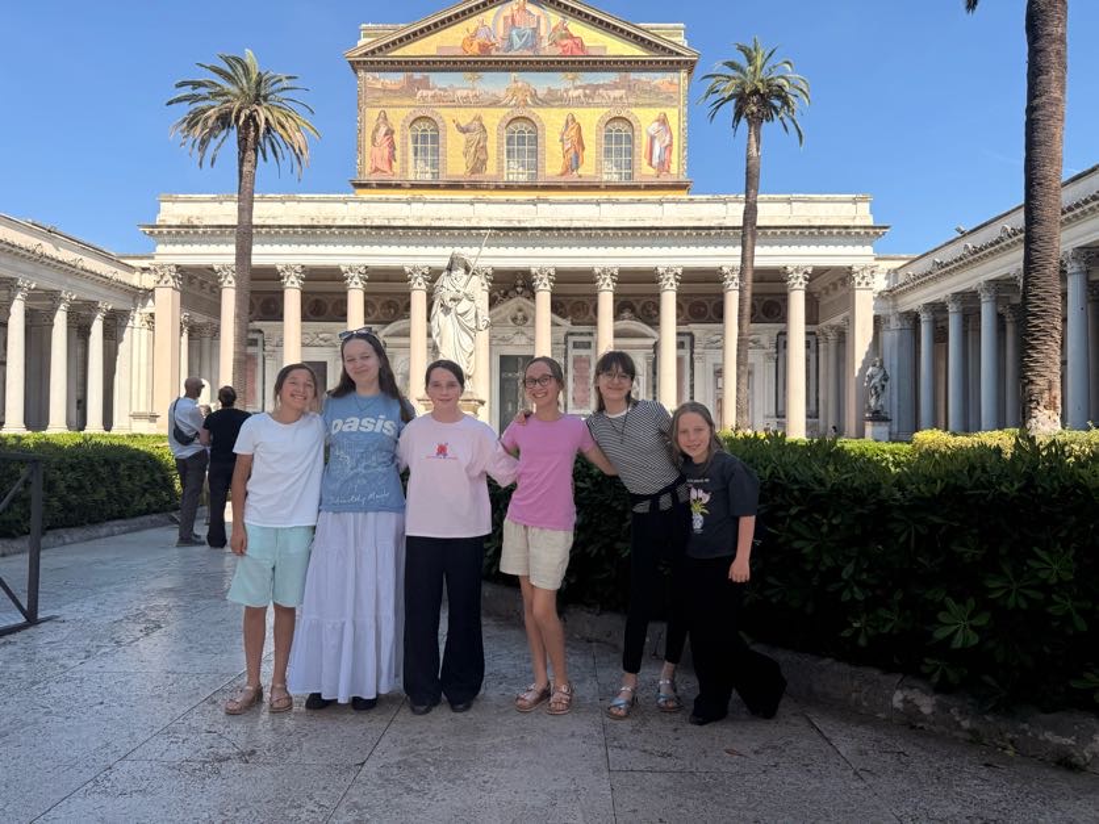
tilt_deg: +4.2
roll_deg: -0.6
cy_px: 412
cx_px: 550
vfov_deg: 56.8
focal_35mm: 24
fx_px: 762
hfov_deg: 71.6
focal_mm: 6.76
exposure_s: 1/4167
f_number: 1.78
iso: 80
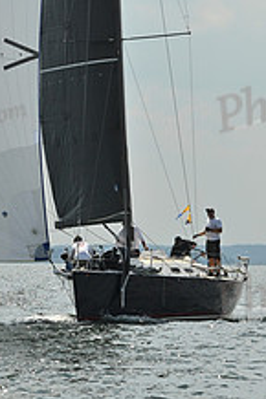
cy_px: 16
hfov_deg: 4.0
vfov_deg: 5.9
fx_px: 3841
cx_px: 122
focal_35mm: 346
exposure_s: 1/1600
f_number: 10
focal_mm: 130
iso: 320
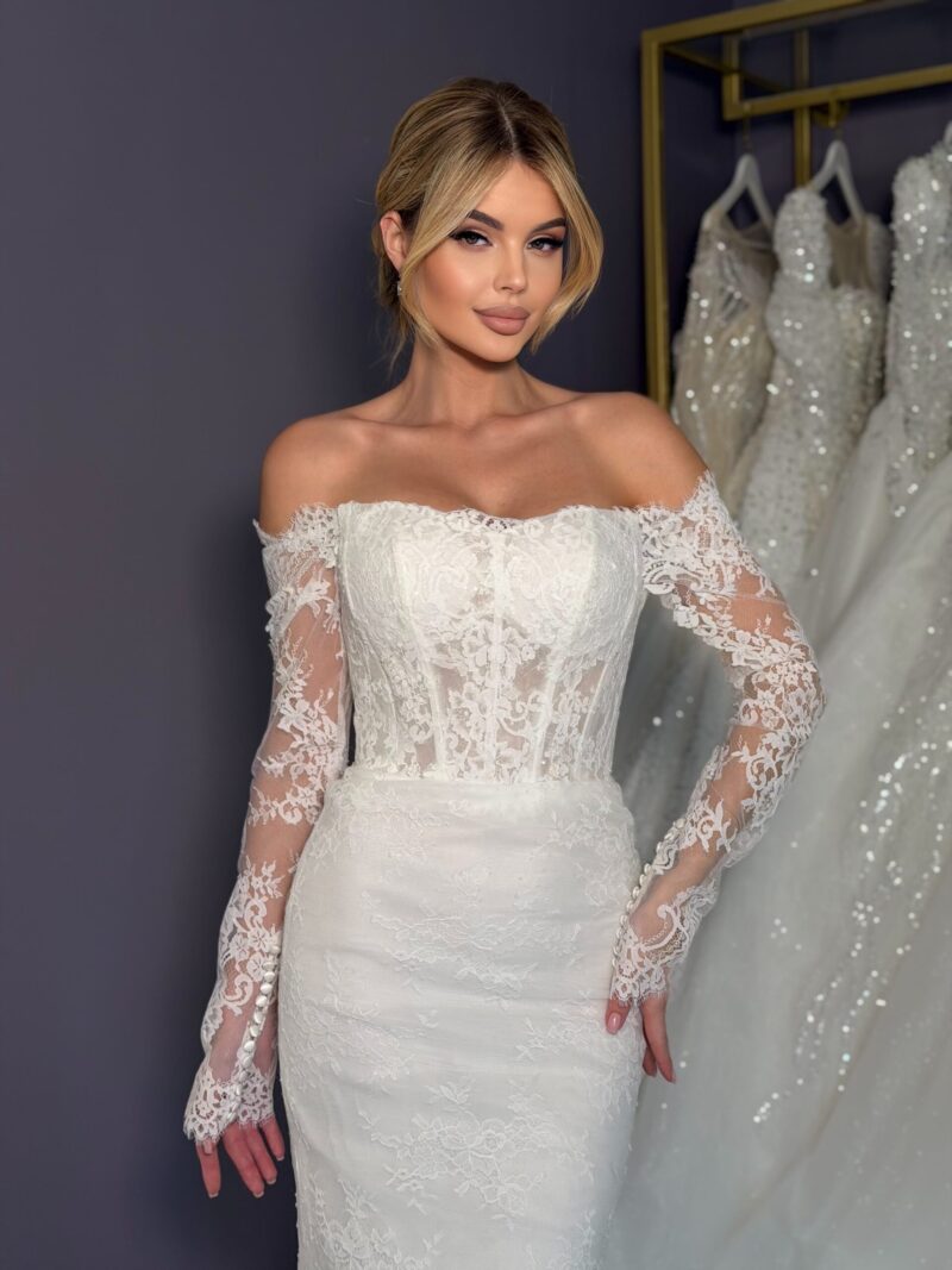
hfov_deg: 30.3
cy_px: 635
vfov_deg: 39.7
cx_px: 476
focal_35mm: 48
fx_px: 1760
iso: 100
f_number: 1.78
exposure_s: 1/102
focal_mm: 6.76
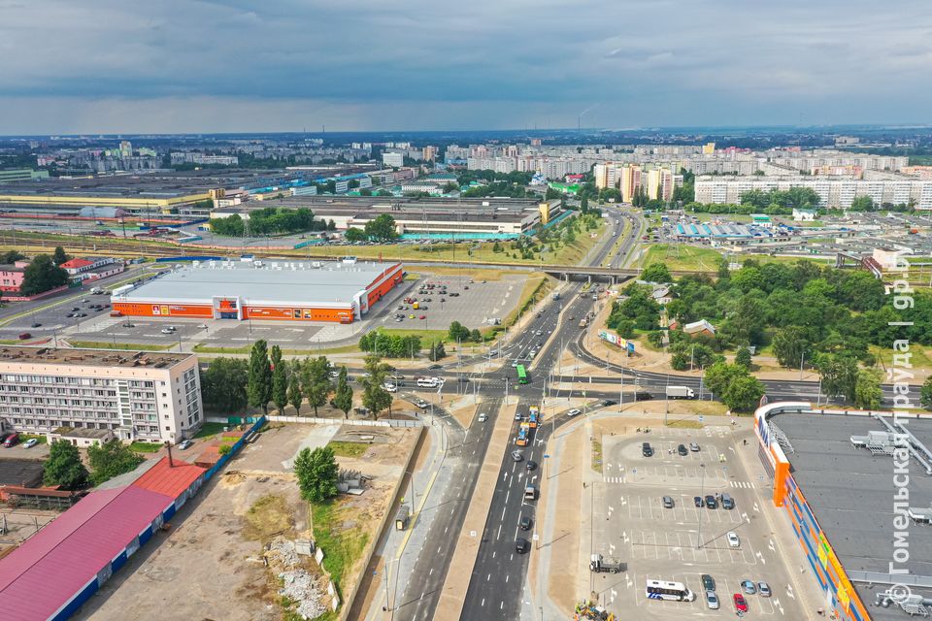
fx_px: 725
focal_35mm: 28
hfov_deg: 65.5
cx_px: 466
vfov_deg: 46.4
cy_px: 310
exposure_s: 1/240
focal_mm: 10.26
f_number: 8
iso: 100
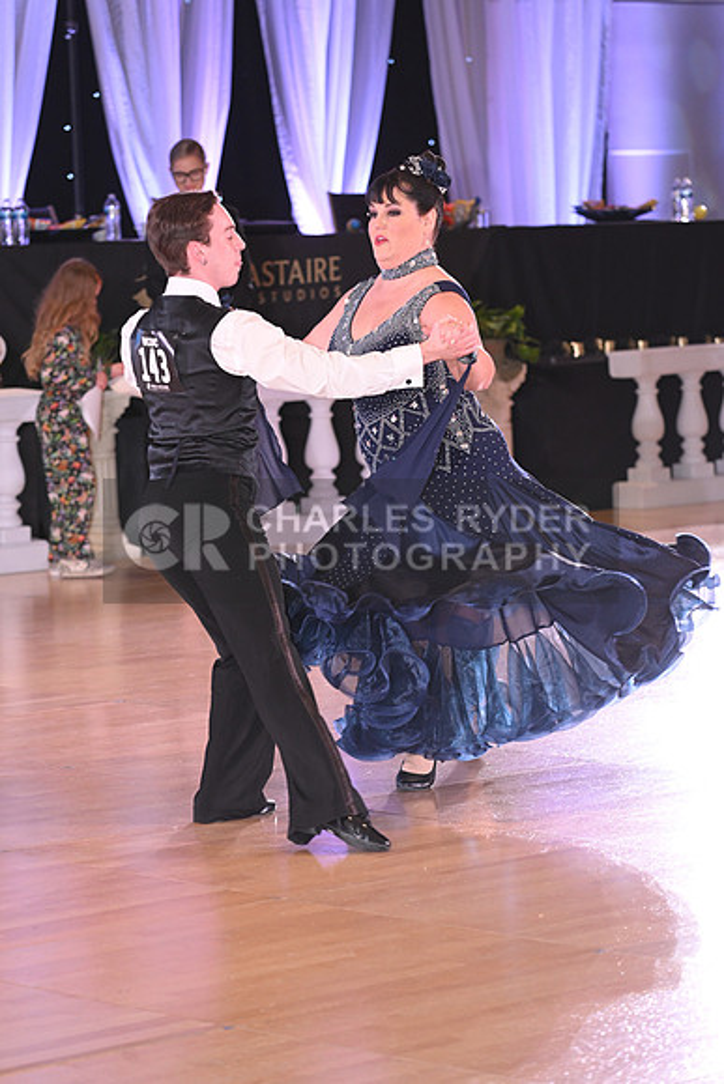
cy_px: 542
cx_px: 362
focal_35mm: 135
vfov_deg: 15.2
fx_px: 4070
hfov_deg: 10.2
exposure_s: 1/200
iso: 2000
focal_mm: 135
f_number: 5
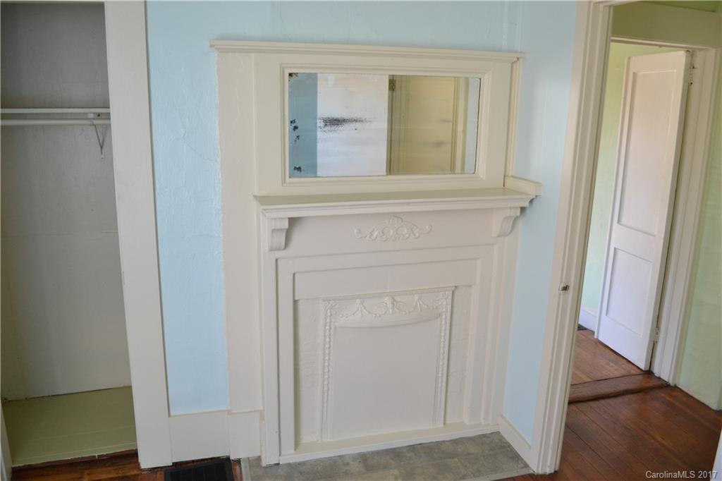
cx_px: 361
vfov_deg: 47.9
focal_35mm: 27
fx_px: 541
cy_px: 240
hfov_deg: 67.4
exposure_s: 1/60
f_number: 3.5
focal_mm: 18
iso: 720
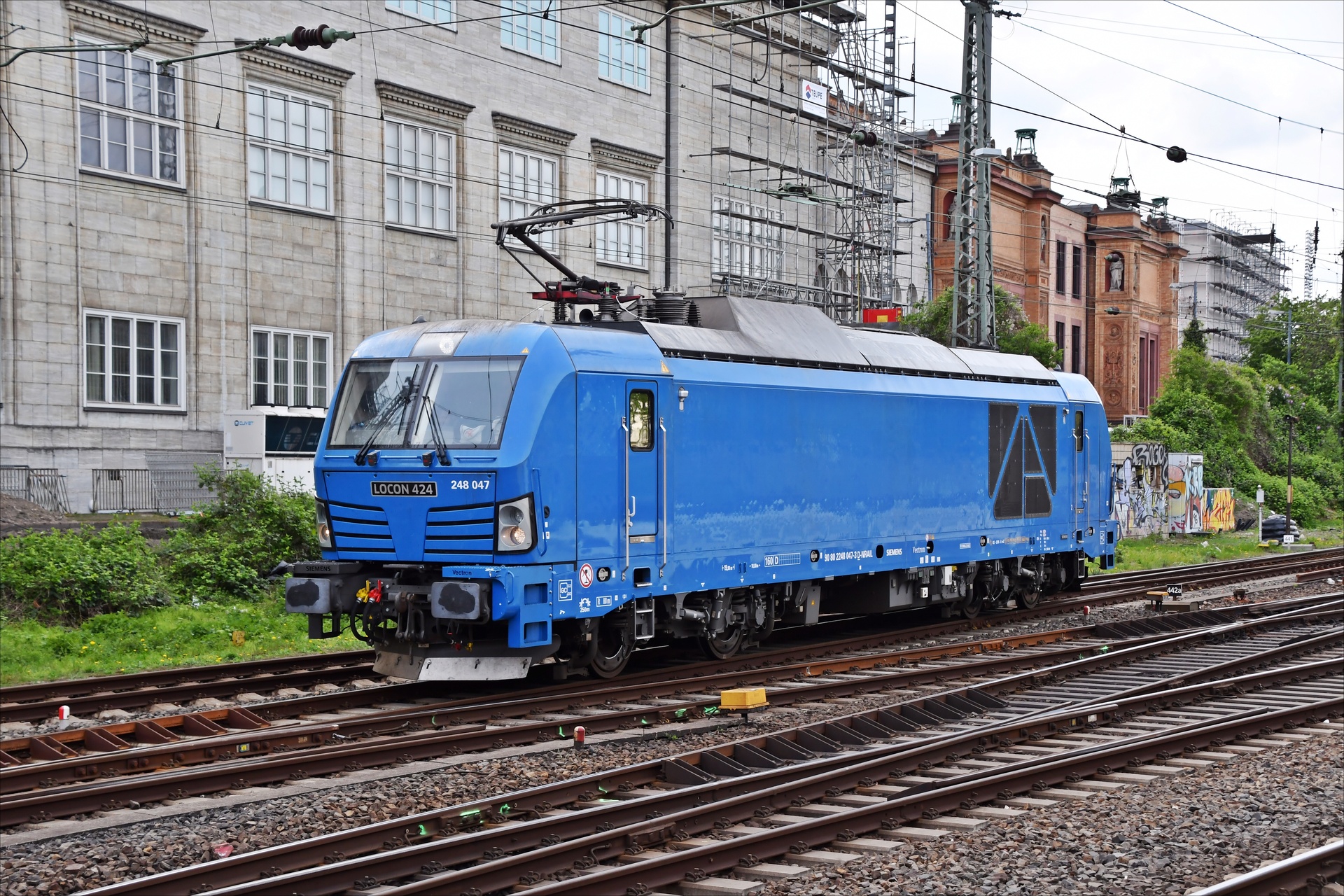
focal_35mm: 60
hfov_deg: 33.4
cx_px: 672
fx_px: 2240
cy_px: 448
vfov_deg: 22.6
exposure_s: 1/1250
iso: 400
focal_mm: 40
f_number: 4.2
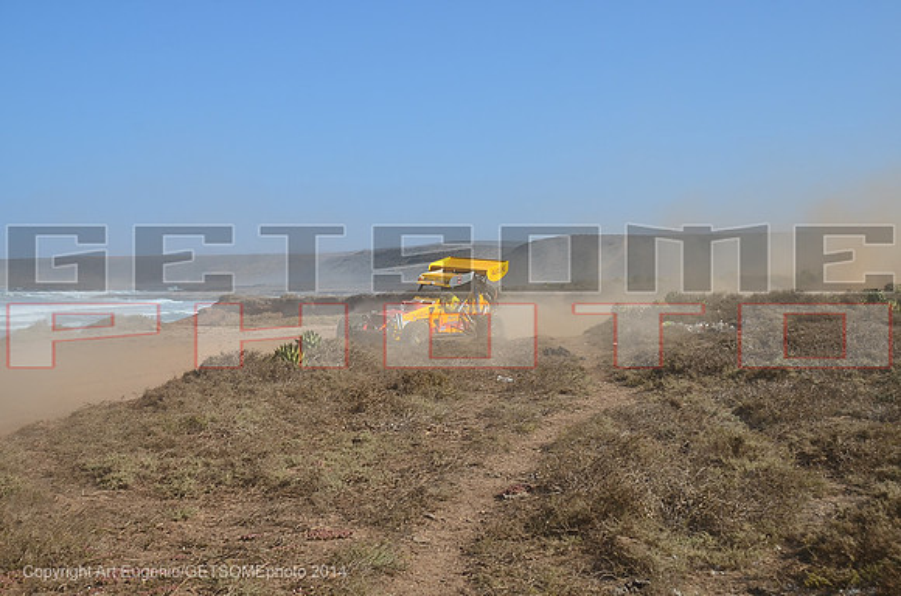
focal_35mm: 48
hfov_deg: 41.2
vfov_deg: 27.9
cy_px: 298
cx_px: 450
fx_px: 1199
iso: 200
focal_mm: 32
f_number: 7.1
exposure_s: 1/640
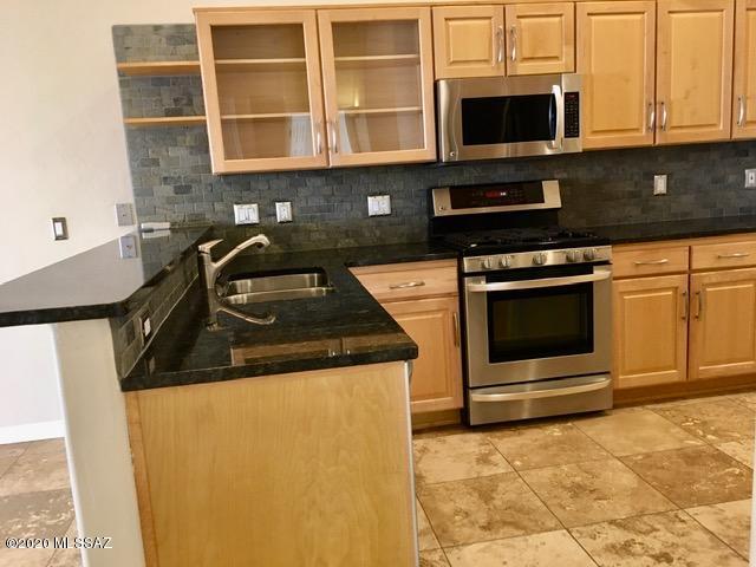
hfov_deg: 61.7
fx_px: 633
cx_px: 378
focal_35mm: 29
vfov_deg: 48.2
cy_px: 284
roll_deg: +3.8
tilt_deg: -9.3
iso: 125
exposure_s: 1/30
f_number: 2.2
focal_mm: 4.15
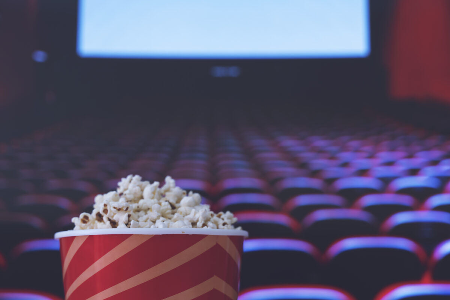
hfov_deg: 37.5
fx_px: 662
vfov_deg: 25.5
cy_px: 150
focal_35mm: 53
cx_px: 225
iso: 160
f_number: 3.5
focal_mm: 53
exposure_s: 1/30
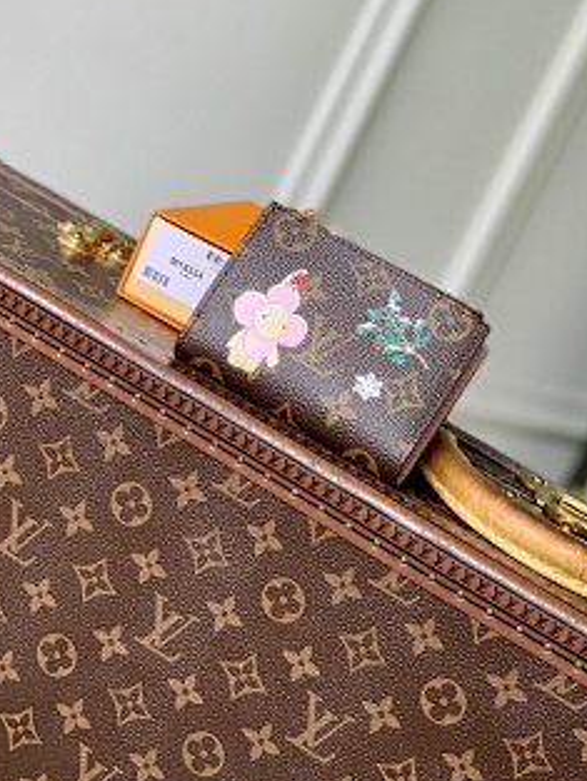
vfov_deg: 23.5
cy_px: 314
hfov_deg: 17.8
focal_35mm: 83
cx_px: 279
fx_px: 1875
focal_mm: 6
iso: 20
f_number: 2.4
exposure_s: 1/122
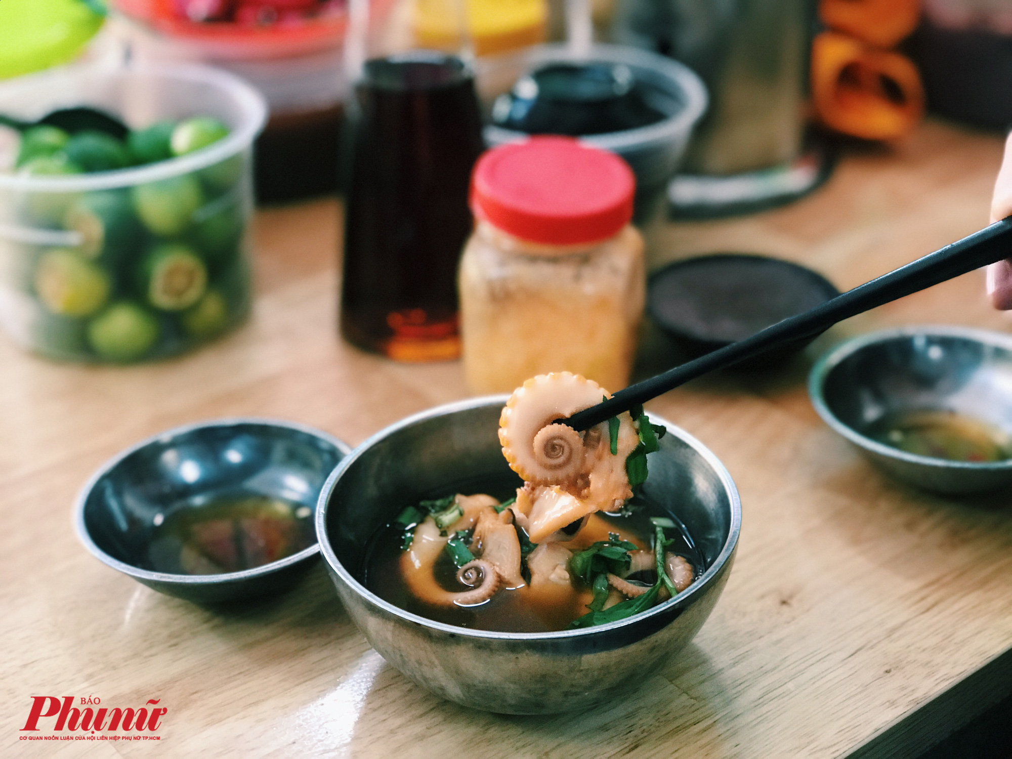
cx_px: 506
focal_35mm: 57
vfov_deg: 25.7
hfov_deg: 33.8
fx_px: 1666
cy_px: 380
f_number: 2.8
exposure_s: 1/50
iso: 250
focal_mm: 6.6
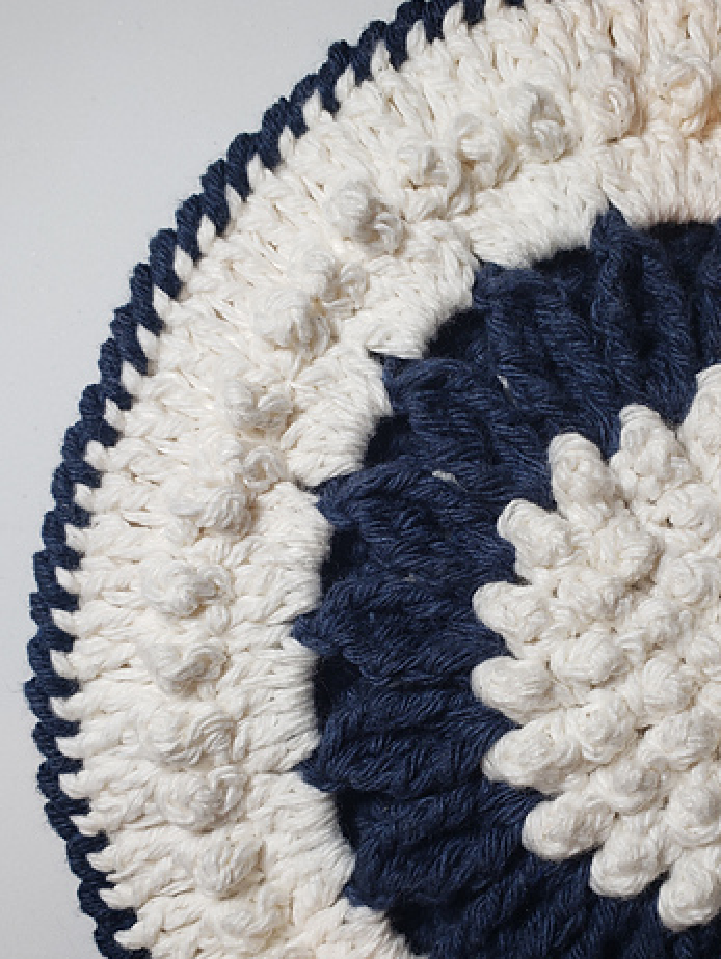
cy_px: 575
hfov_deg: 39.4
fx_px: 999
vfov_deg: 51.0
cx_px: 449
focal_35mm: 36
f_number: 2.4
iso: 50
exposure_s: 1/60
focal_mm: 4.3
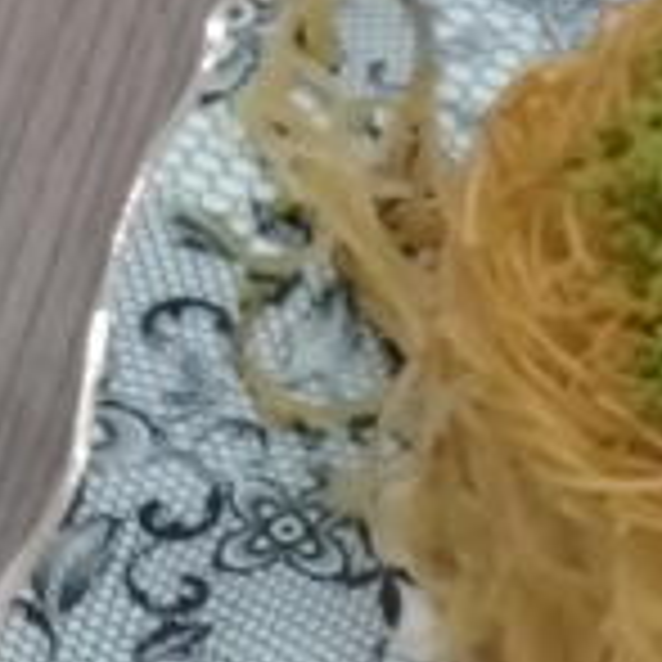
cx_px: 1360
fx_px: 3700
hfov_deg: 9.5
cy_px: 644
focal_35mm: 171
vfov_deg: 10.2
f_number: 2.2
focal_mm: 3.3
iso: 250
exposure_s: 1/17
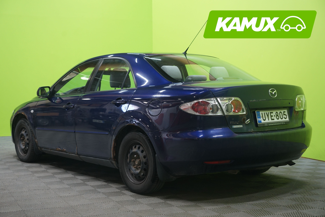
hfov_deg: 37.5
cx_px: 162
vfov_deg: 25.5
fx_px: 478
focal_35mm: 53
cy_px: 108
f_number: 5
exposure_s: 1/20
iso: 800
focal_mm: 53
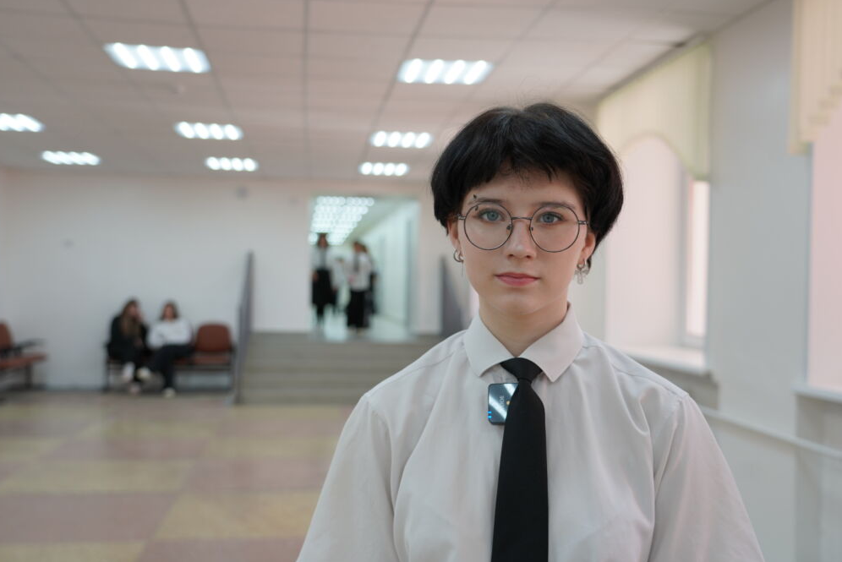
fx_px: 913
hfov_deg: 49.5
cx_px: 421
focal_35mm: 39
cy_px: 302
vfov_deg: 34.2
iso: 320
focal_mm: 36
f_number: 4
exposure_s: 1/160
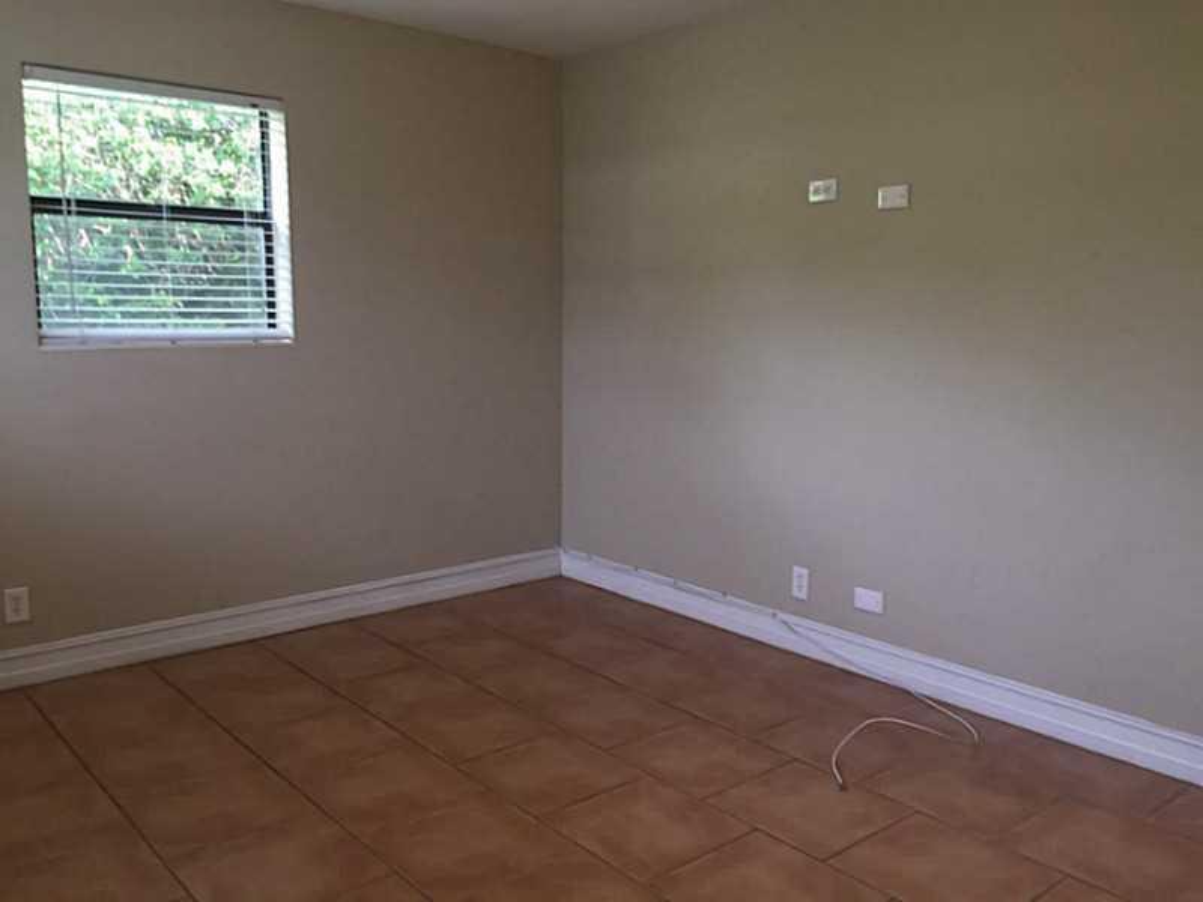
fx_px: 1008
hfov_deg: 61.7
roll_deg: -1.2
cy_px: 451
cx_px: 602
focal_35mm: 29
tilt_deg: -7.5
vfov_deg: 48.2
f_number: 2.2
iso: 50
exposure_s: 1/30
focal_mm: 4.15
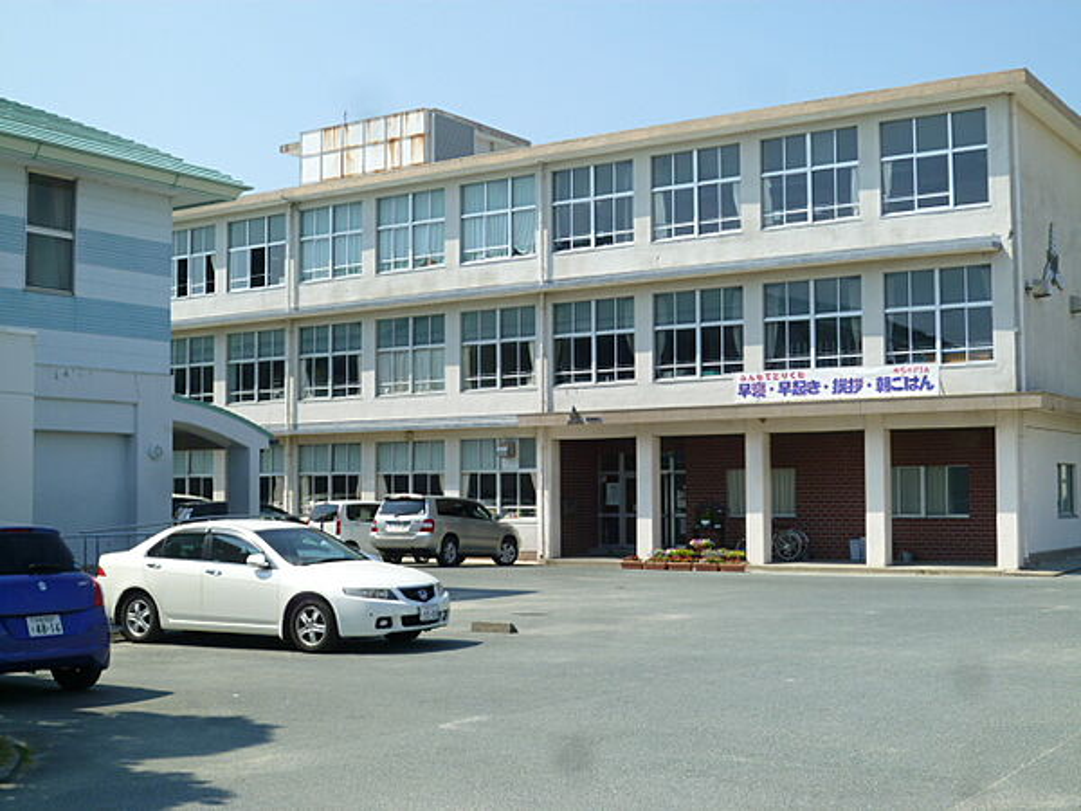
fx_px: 1468
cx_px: 540
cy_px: 406
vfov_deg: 30.9
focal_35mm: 47
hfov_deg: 40.4
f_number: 4.5
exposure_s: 1/500
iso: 80
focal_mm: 8.3
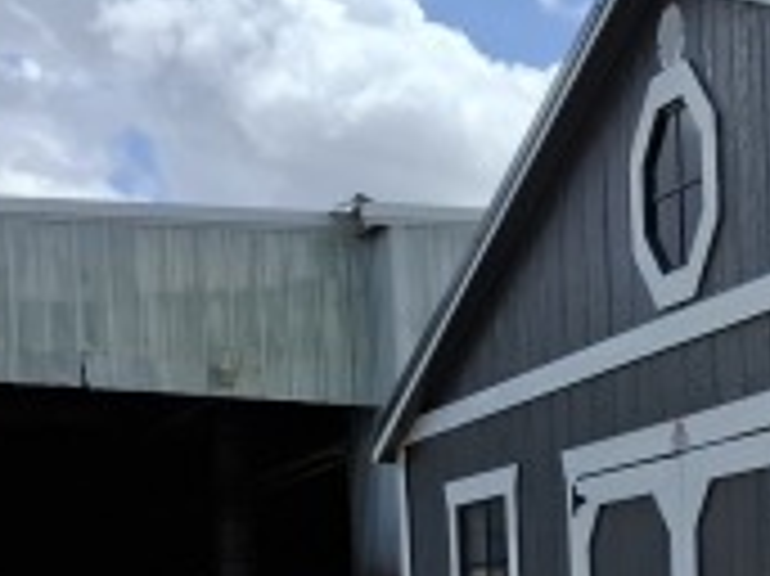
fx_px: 1912
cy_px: 770
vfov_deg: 16.2
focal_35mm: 86
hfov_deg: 18.7
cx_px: 1301
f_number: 1.8
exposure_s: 1/3096
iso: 50
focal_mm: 5.54
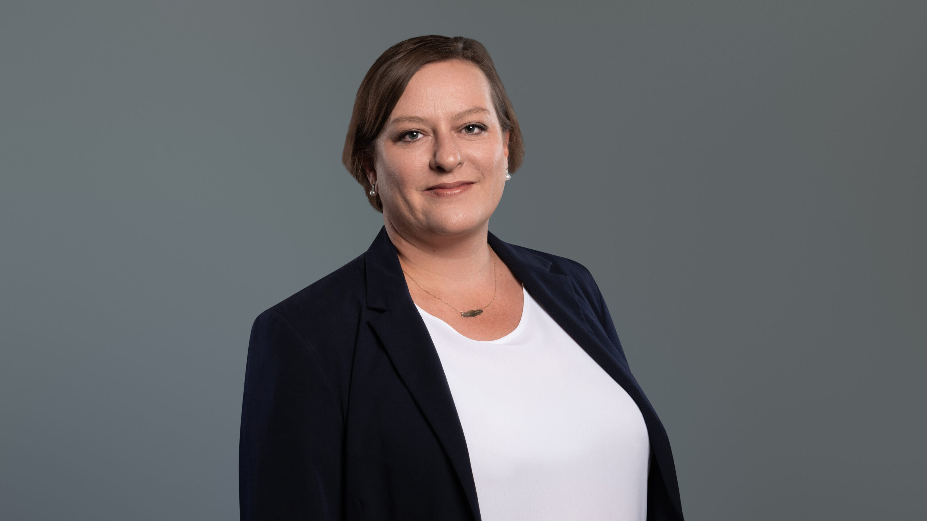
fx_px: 1573
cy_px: 250
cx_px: 464
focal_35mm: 64
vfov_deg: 18.8
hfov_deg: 32.8
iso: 400
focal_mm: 61
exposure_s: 1/200
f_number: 8
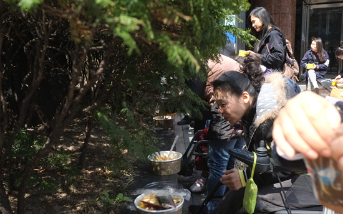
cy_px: 123
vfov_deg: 37.2
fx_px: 318
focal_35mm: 34
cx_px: 172
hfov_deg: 56.7
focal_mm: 18
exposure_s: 1/280
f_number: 4
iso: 250
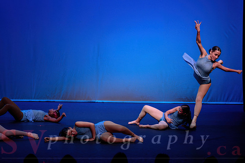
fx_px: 984
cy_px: 78
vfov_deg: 9.5
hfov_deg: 14.2
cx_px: 130
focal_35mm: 145
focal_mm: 135
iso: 1250
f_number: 2.8
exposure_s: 1/500
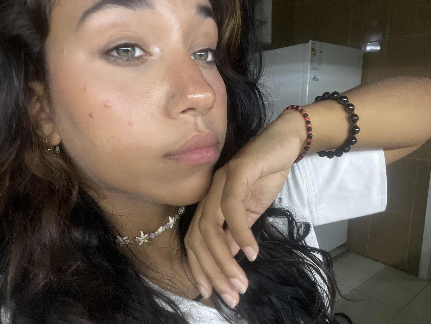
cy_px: 162
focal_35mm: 23
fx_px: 286
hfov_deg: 73.9
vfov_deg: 58.9
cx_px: 216
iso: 400
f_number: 2.2
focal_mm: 2.71
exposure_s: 1/30
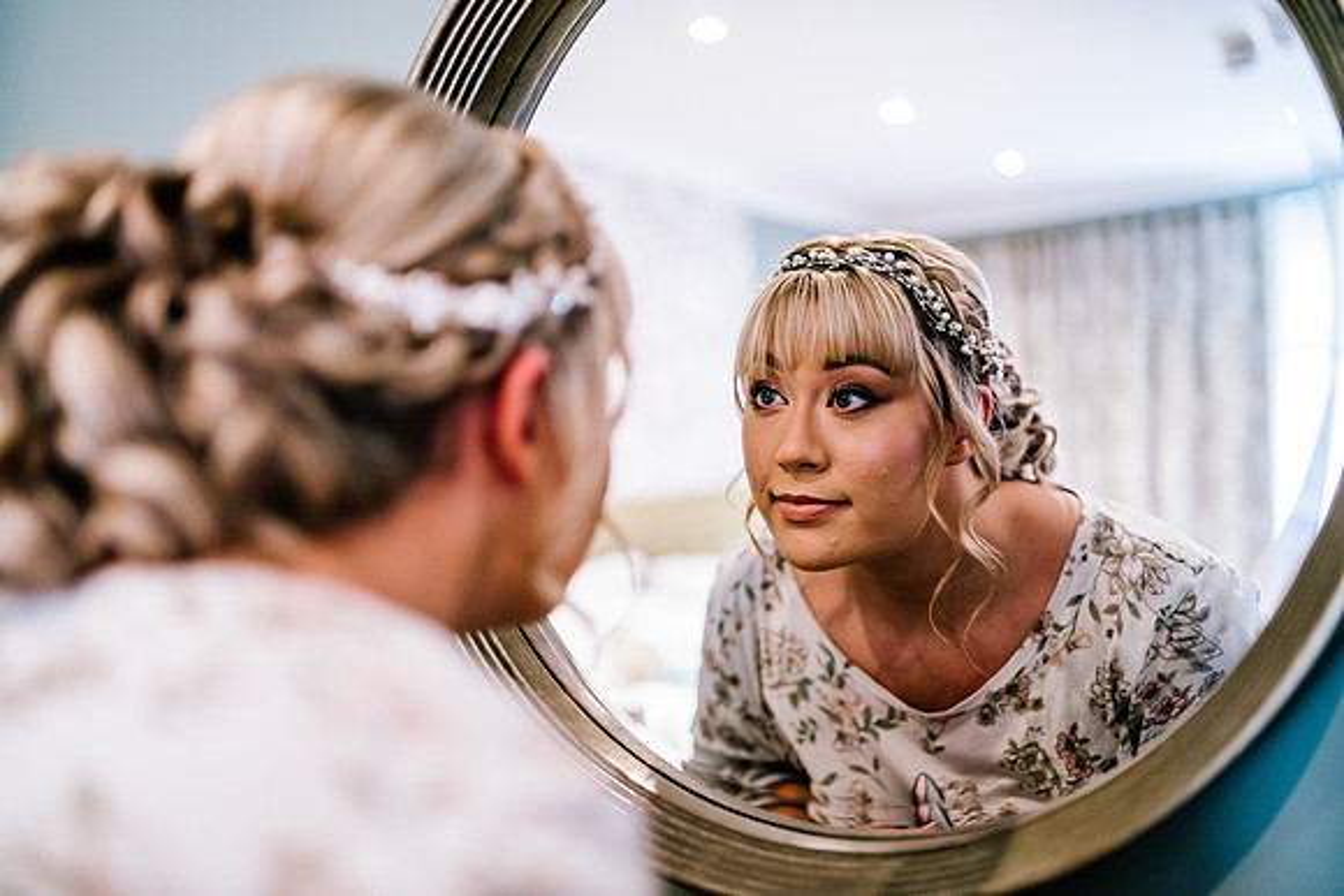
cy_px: 448
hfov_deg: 54.4
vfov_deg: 37.9
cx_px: 672
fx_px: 1307
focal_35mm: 35
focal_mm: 35
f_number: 1.4
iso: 1600
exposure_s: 1/250
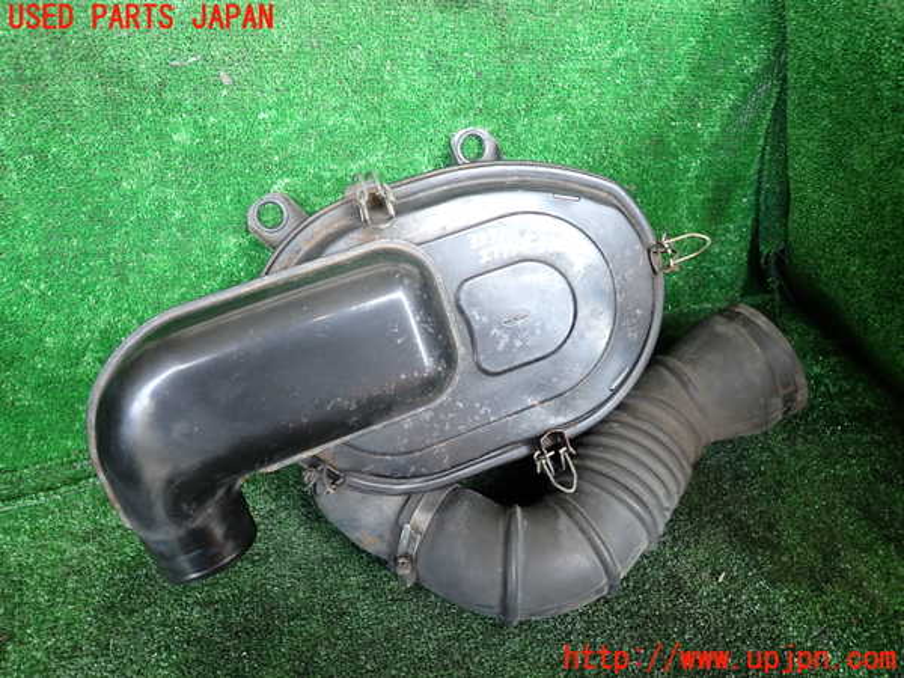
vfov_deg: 54.9
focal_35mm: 25
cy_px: 339
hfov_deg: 69.4
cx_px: 452
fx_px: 653
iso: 200
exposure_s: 1/60
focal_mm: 4.5
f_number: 2
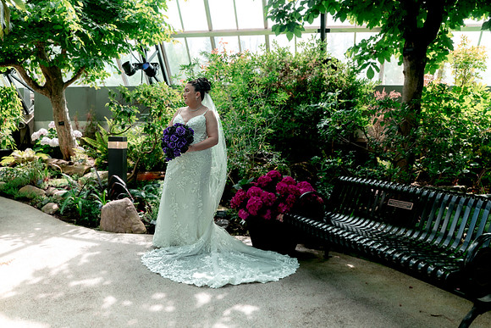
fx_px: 382
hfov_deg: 65.5
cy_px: 164
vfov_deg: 46.4
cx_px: 246
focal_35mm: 28
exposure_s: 1/160
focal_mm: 28
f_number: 4.5
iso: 200
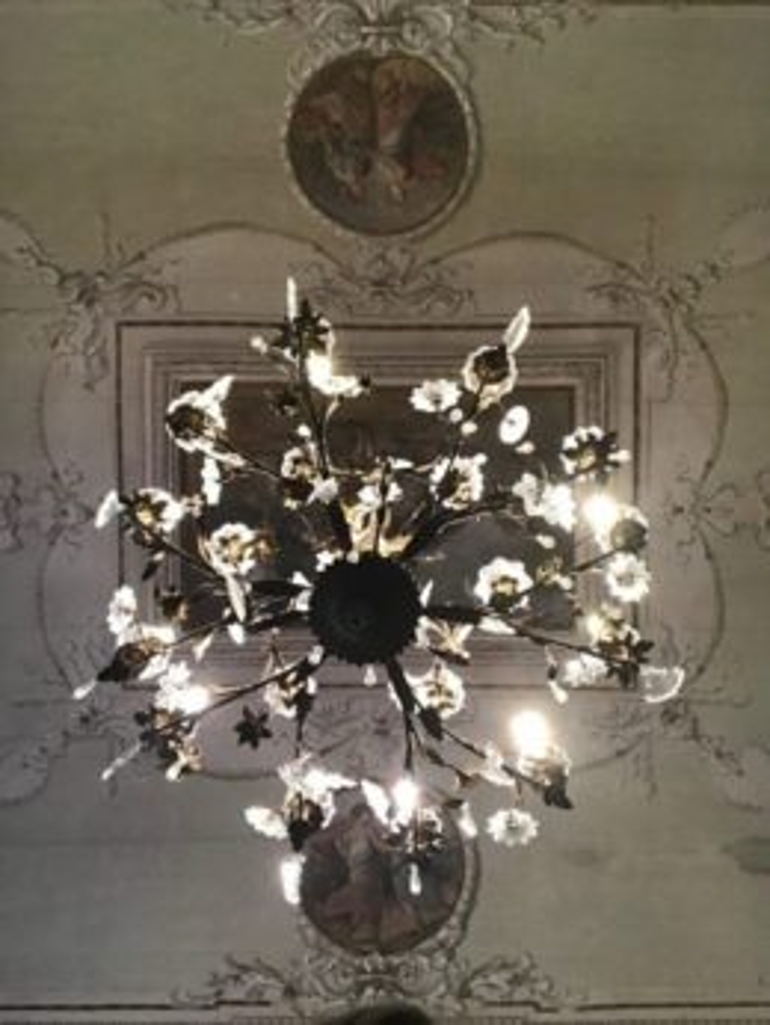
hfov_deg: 44.2
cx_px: 385
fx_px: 948
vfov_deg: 56.8
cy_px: 512
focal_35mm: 32
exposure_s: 1/33
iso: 160
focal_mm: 2.87
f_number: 2.2
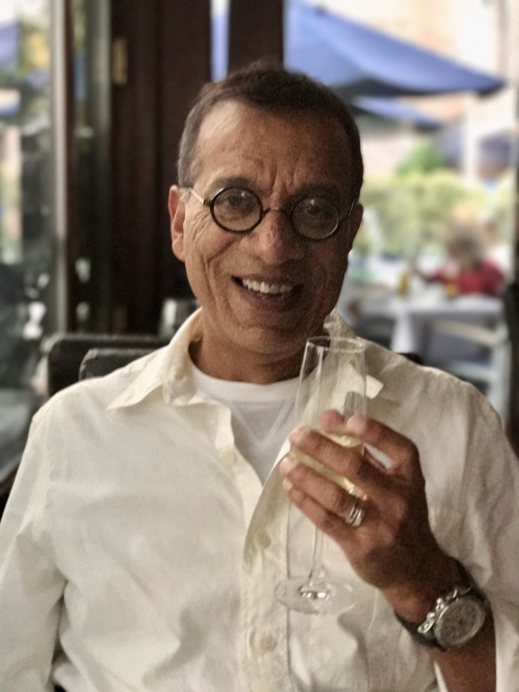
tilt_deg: -7.2
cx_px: 260
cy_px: 346
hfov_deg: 25.7
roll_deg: -0.4
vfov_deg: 33.8
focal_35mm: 57
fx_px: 1139
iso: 640
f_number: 2.8
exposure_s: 1/60
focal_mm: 6.6
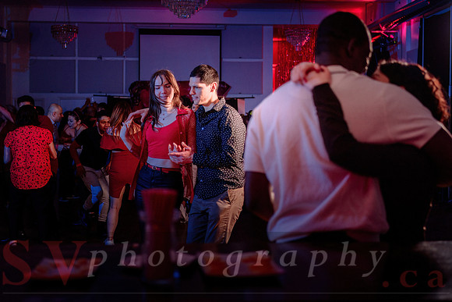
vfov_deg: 24.1
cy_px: 144
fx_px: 707
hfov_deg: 35.4
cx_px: 241
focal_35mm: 56
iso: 500
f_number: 2.8
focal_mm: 52
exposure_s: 1/100
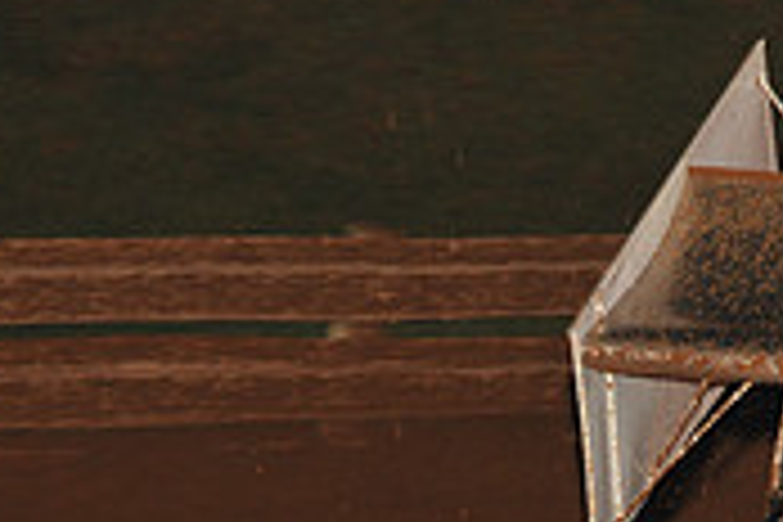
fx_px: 9765
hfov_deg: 4.6
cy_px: 513
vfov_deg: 3.1
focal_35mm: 449
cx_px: 626
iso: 800
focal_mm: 135
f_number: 6.3
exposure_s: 1/250
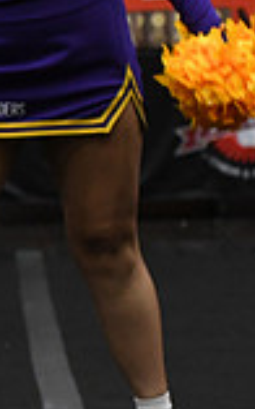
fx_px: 4407
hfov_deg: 3.3
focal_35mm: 396
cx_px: -448
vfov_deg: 5.3
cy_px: 397
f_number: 4
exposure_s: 1/400
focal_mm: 70
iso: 4000
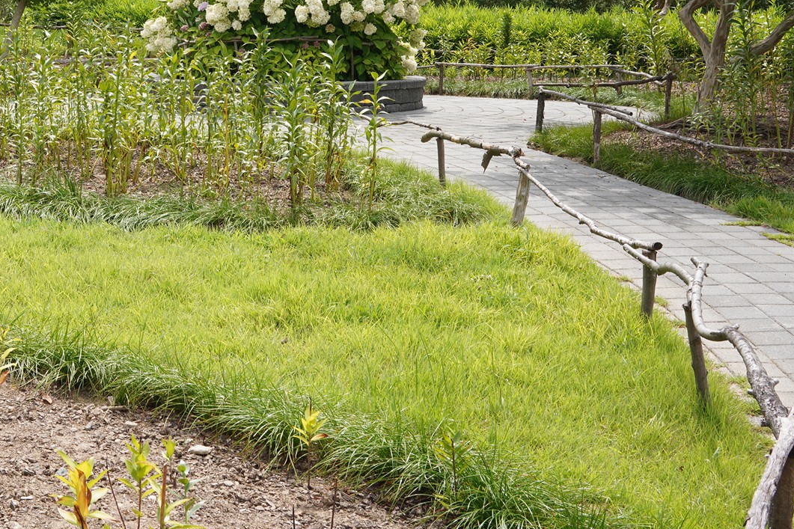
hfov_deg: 30.1
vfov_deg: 20.3
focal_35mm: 66
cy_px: 73
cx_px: 222
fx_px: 1455
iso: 100
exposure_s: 1/100
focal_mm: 35
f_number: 10
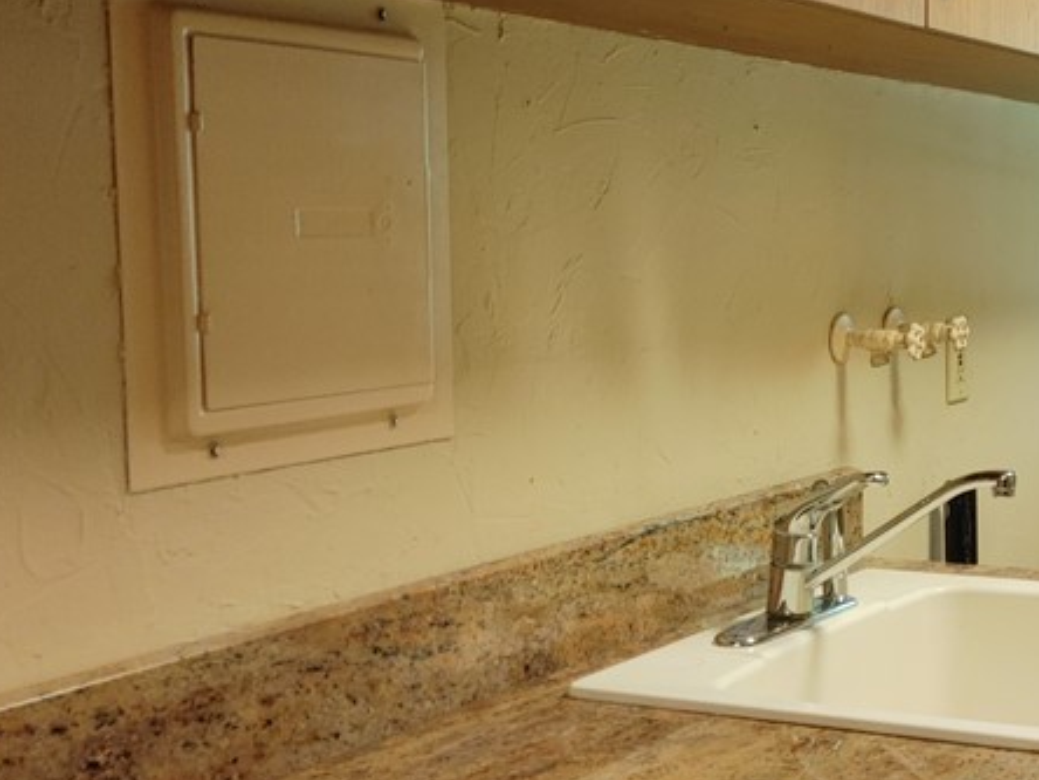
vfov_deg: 24.4
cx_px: 941
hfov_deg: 30.7
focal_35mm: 60
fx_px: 1801
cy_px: 401
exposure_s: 1/40
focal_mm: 5.58
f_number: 1.8
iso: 150
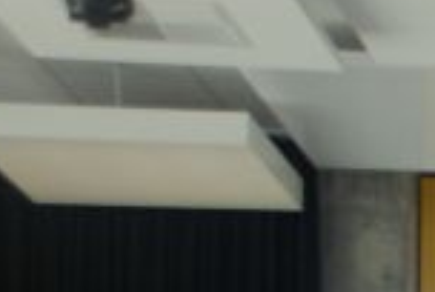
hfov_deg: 6.1
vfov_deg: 4.2
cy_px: 837
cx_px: 1163
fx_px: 3826
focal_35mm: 316
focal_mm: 32
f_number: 4.2
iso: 250
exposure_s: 1/60
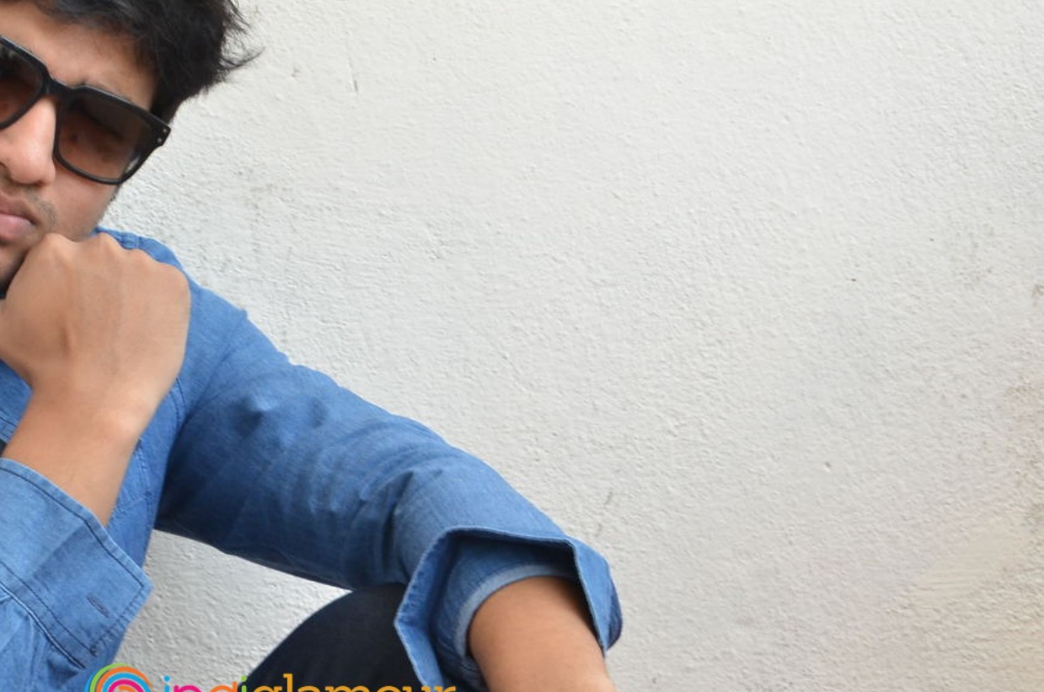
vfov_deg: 8.6
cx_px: 269
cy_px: 447
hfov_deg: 12.9
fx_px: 4602
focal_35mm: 159
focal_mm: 58
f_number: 5.6
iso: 500
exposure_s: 1/125
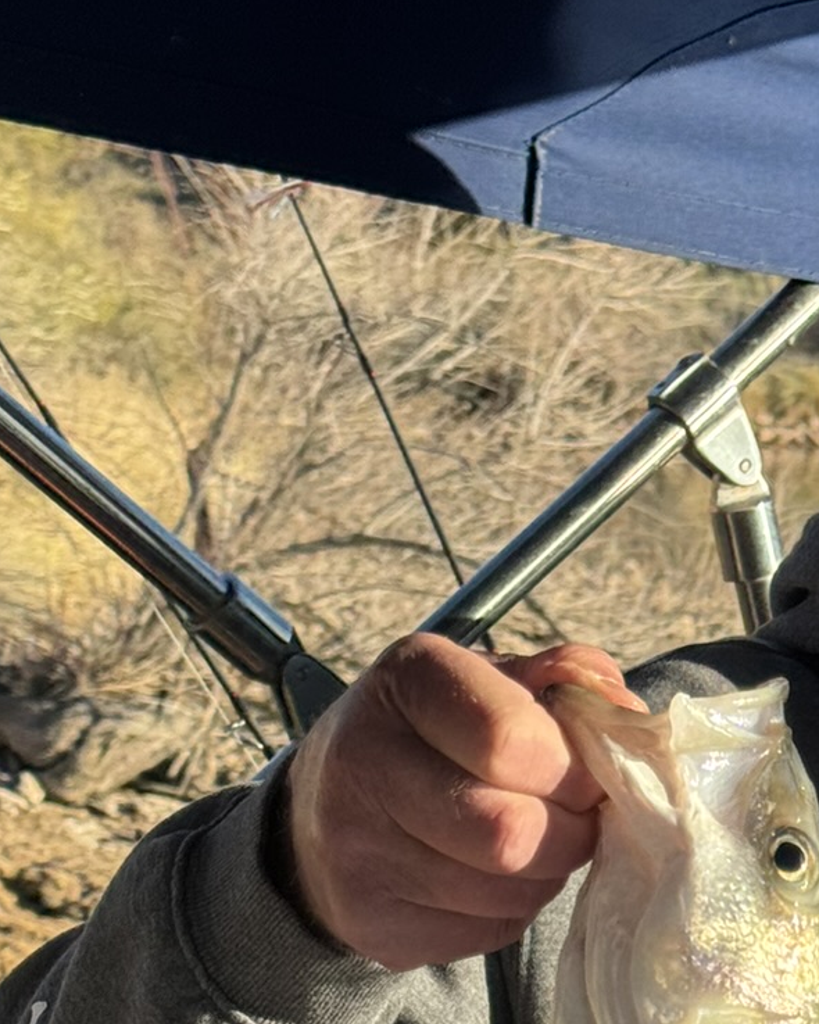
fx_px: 3941
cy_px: 1159
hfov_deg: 11.6
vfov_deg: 14.4
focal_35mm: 130
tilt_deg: -9.9
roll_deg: +0.1
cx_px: 1009
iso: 64
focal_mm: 6.76
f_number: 1.78
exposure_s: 1/2415
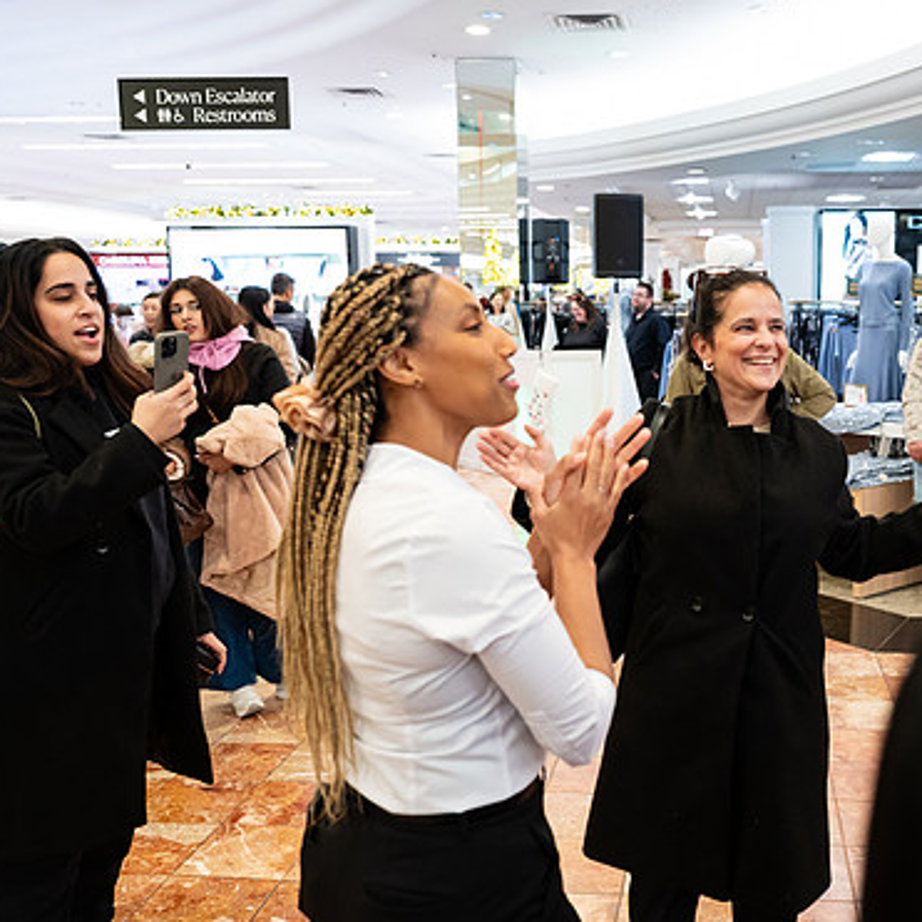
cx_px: 666
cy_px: 476
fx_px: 1145
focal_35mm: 38
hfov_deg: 42.8
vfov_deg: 43.9
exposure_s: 1/125
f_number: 3.2
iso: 1250
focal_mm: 28
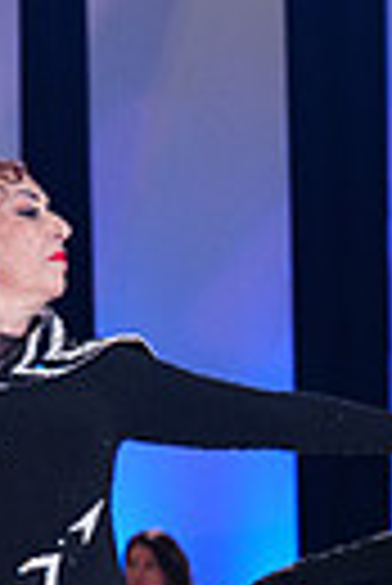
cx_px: 349
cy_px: 837
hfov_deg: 4.3
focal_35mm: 322
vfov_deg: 6.3
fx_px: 5245
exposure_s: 1/400
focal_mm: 72
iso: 2000
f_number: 2.8
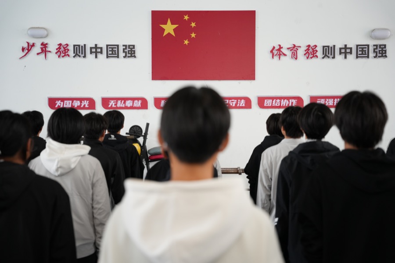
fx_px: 547
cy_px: 132
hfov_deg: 39.7
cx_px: 198
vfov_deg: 27.0
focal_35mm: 50
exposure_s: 1/100
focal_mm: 49.9
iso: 1250
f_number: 2.8
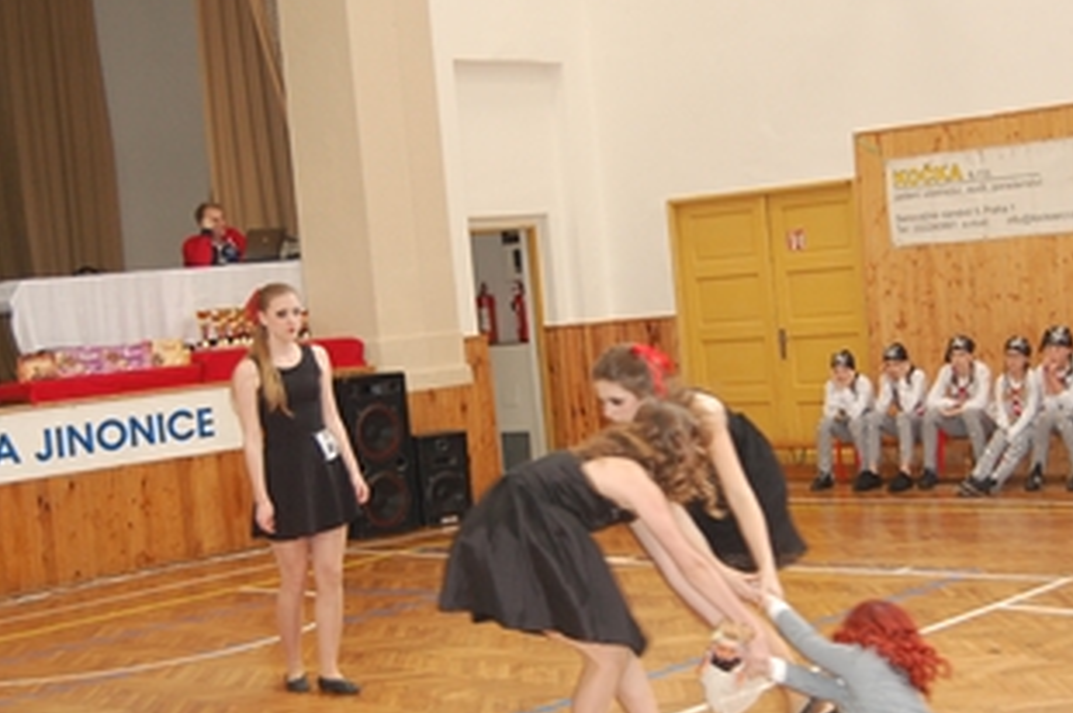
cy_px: 408
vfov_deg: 21.5
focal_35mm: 63
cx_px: 592
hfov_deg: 31.9
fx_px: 1876
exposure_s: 1/60
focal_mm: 26
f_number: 4.2
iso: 720
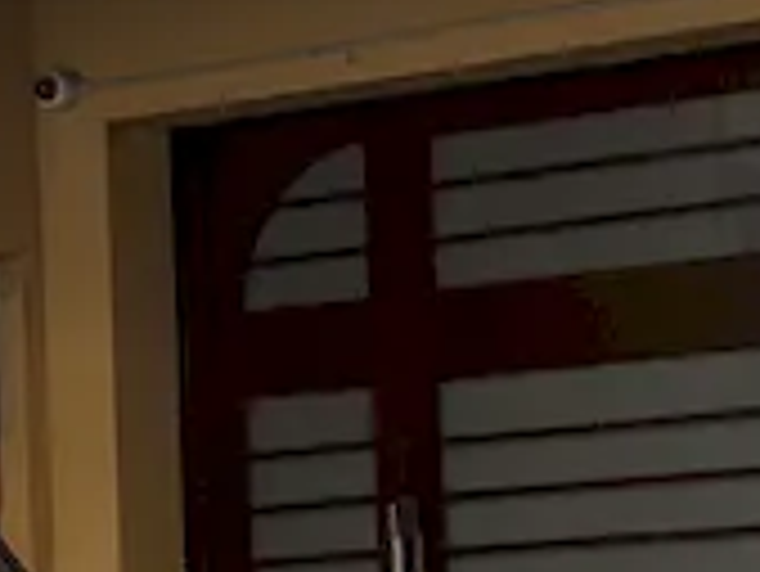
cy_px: 617
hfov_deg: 7.5
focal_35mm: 248
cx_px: -1012
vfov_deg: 6.0
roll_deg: +2.1
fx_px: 5449
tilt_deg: +3.4
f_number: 1.78
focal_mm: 6.76
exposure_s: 1/2778
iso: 64
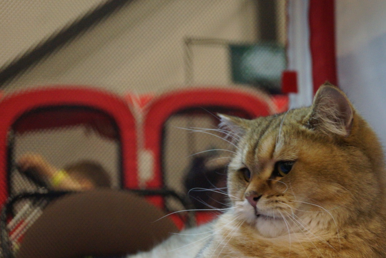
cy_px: 140
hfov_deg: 24.3
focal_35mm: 84
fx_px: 897
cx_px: 234
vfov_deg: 16.3
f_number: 5.6
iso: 3200
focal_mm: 45
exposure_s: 1/80
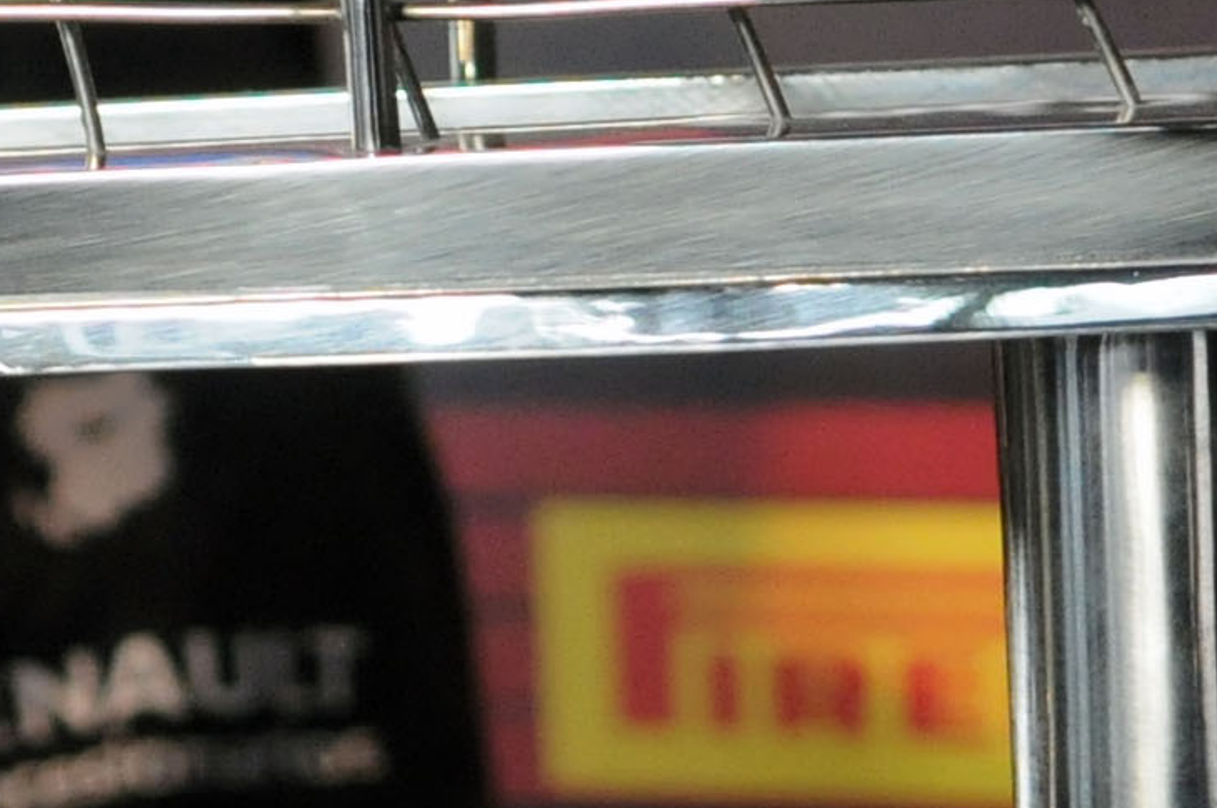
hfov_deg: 6.0
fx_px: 11312
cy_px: 113
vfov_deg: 4.1
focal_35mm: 335
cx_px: -1032
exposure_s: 1/160
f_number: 4.5
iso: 1000
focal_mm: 38
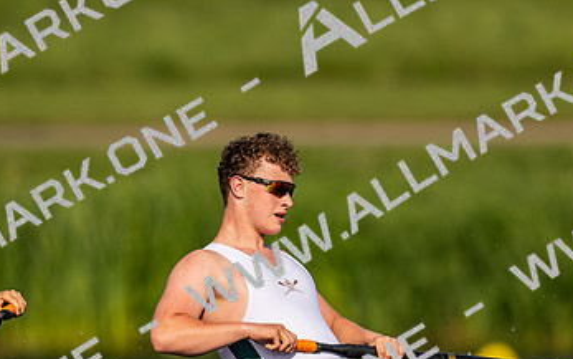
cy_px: 318
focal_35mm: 1533
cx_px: 390
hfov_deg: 1.4
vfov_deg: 0.9
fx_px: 23943
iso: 180
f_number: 4
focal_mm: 600
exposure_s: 1/2500
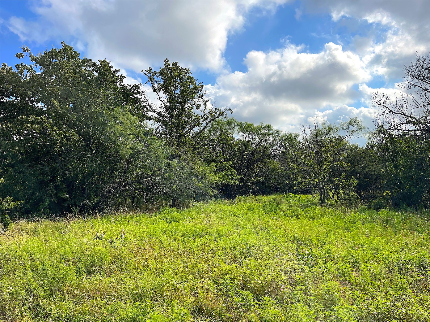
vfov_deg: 53.1
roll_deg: +3.2
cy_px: 161
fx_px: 323
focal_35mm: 26
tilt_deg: +5.3
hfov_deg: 67.3
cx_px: 215
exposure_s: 1/5556
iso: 32
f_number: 1.6
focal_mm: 4.2
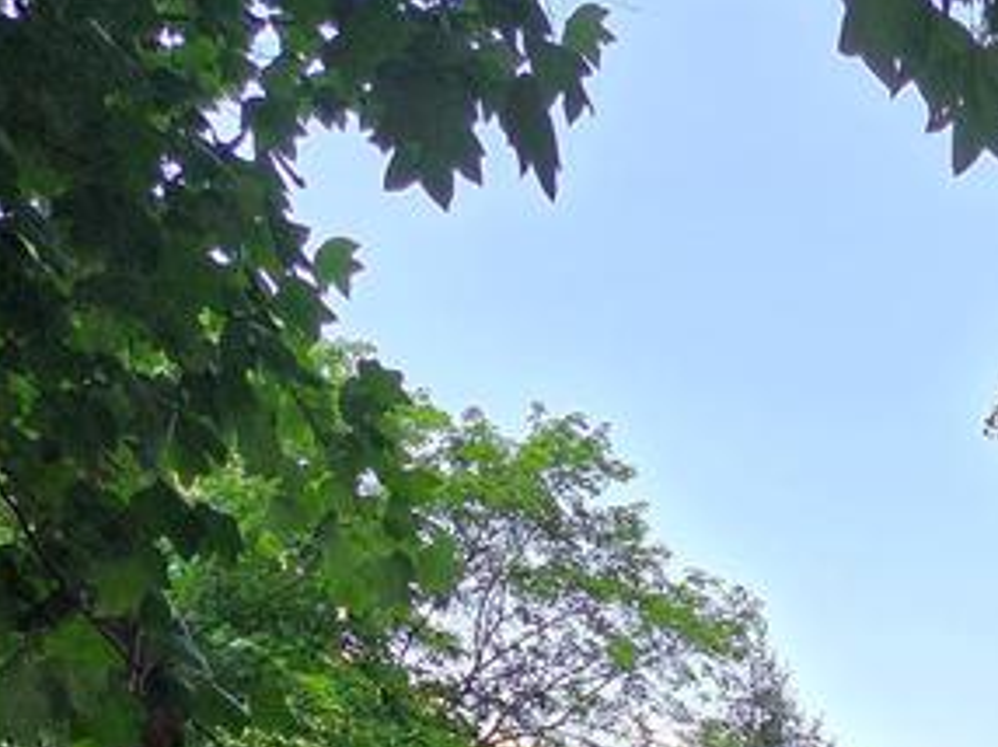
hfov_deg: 21.2
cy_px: 1627
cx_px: 1152
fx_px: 2506
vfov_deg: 13.6
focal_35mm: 87
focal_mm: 5.4
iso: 50
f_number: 1.8
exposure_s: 1/180
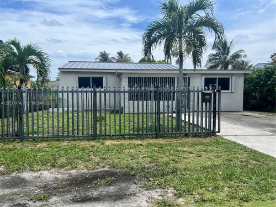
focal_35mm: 26
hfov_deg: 67.3
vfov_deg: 53.1
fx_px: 207
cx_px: 138
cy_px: 104
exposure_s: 1/4831
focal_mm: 5.7
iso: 50
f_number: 1.5
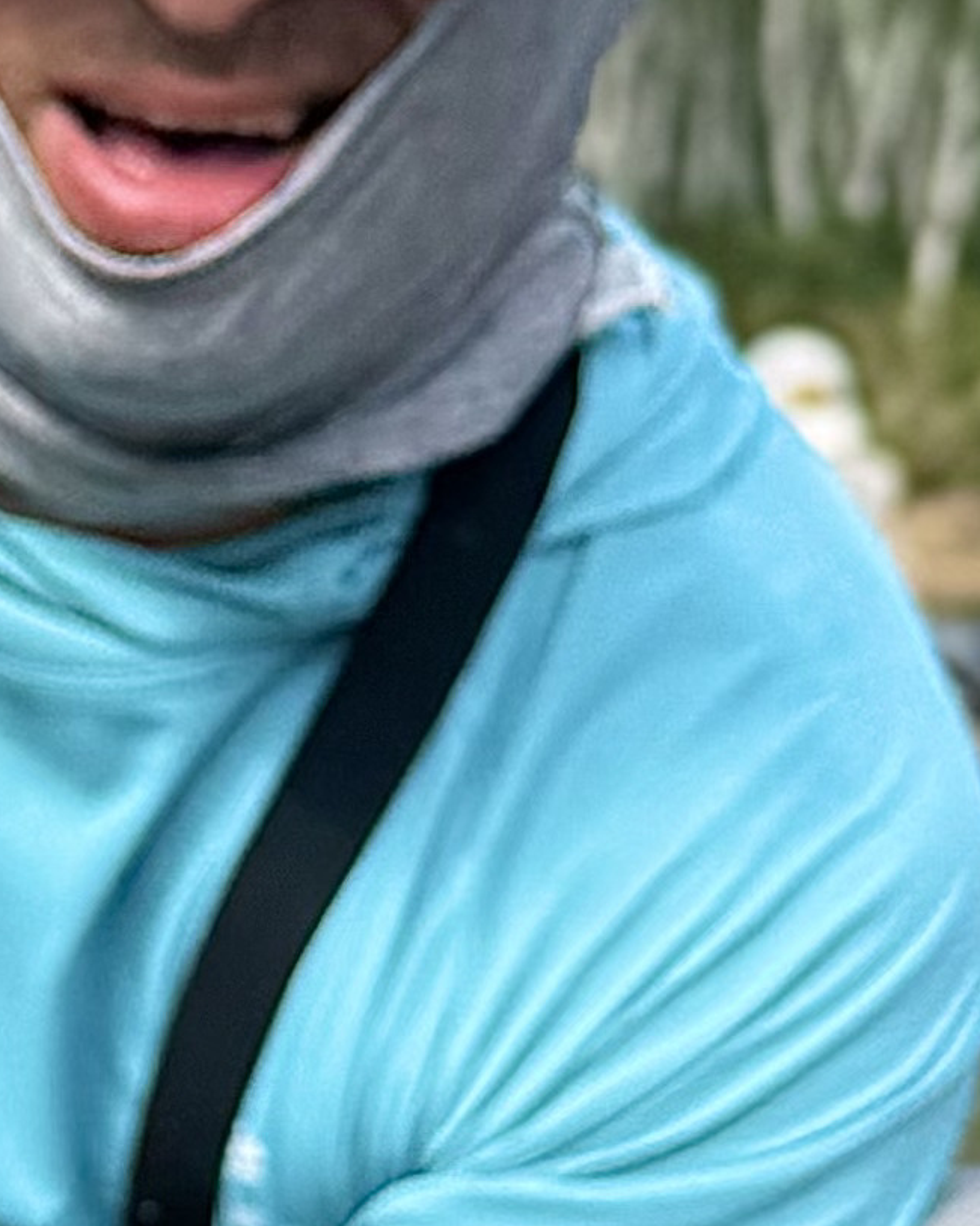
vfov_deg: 13.6
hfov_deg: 11.0
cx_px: 71
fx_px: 5078
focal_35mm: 140
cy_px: 1126
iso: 80
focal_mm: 6.76
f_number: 1.78
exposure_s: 1/1767
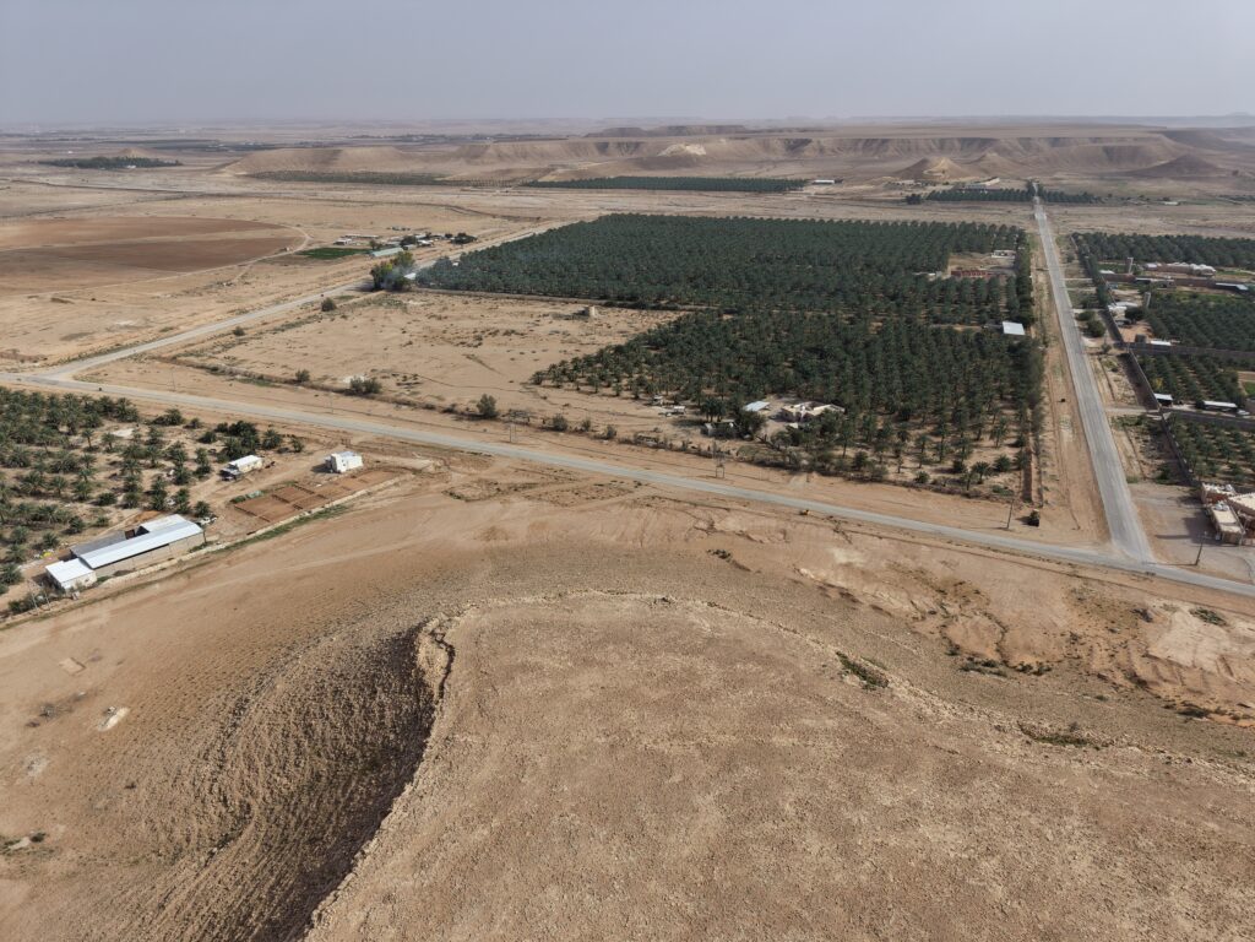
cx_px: 628
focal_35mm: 23
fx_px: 834
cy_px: 471
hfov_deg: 73.9
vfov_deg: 58.9
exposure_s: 1/5000
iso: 100
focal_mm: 8.67
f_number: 1.8
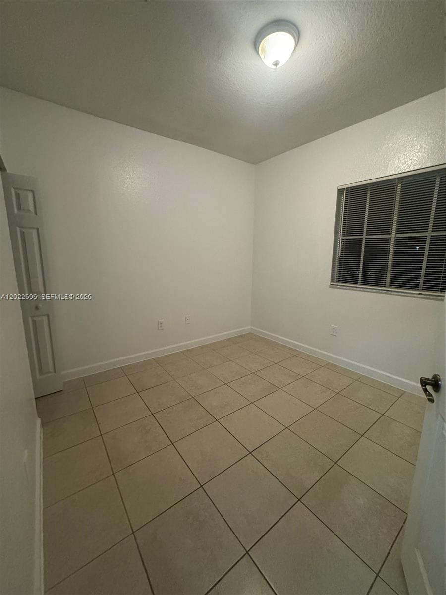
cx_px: 223
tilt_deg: -10.1
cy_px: 298
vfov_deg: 102.1
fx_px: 241
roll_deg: -0.2
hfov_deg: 85.7
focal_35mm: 14
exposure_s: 1/60
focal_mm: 2.22
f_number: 2.2
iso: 640
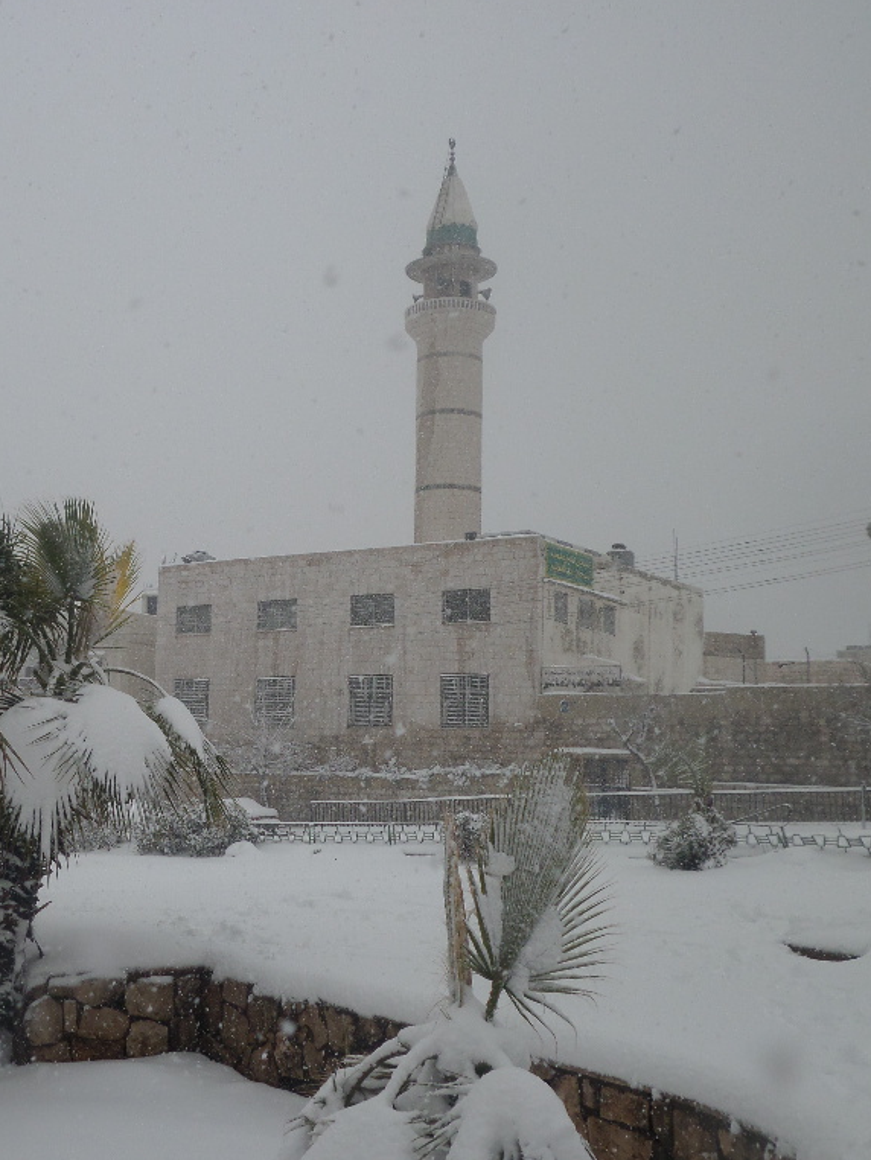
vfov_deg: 43.8
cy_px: 577
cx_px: 216
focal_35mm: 43
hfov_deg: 33.0
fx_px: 1442
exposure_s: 1/750
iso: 80
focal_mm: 5.8
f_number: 3.5
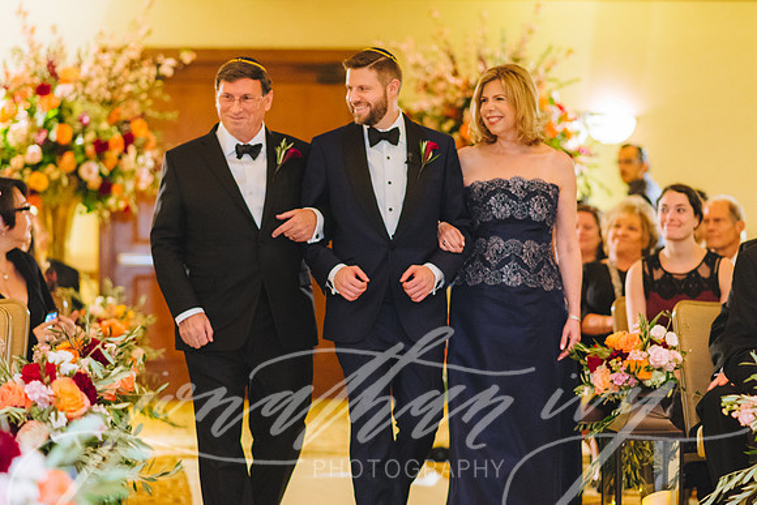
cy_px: 252
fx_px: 2276
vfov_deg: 12.7
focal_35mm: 108
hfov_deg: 18.9
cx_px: 404
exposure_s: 1/125
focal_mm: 85
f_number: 2.2
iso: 3200
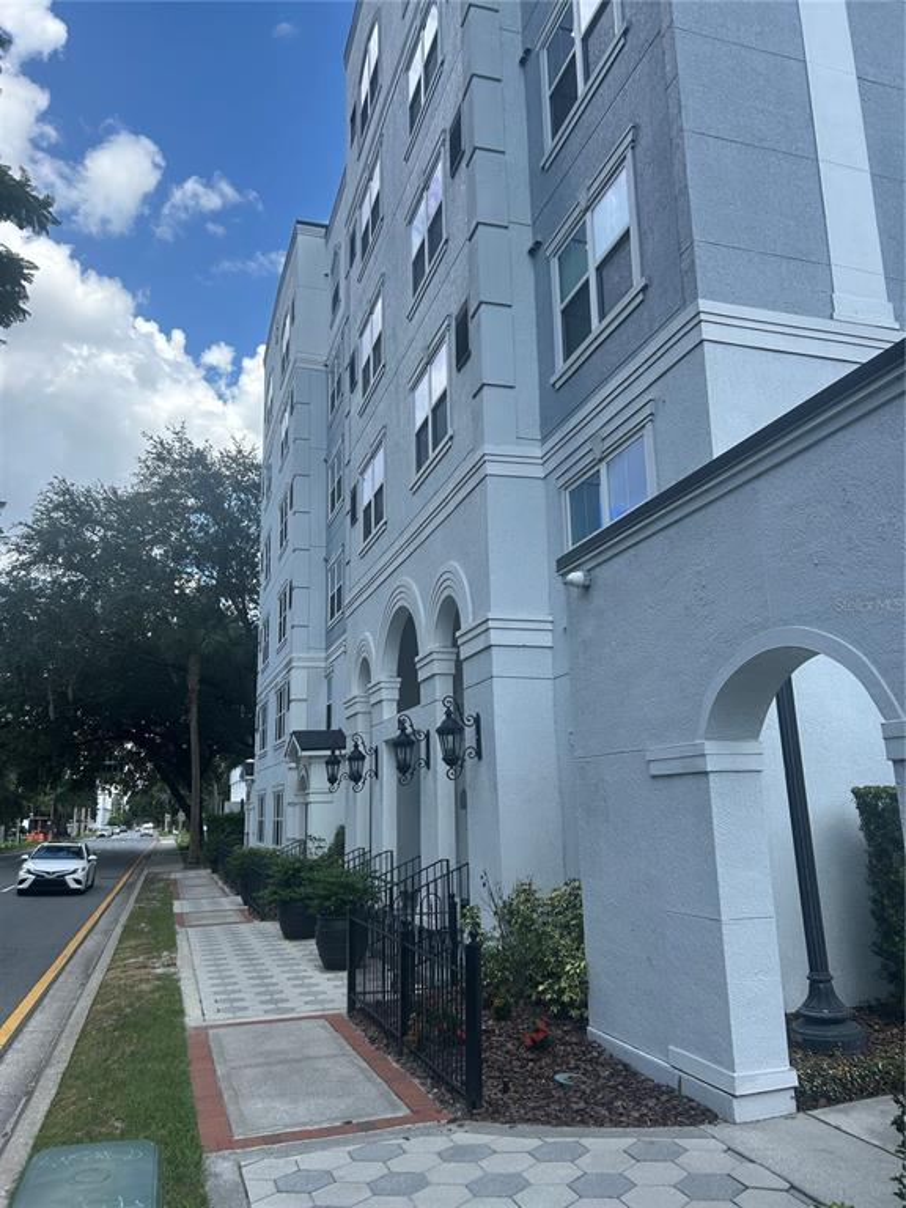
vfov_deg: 67.3
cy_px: 604
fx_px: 907
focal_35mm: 26
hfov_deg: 53.1
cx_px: 453
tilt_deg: +13.3
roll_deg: -0.9
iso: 50
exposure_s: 1/1621
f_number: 1.5
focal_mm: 5.7
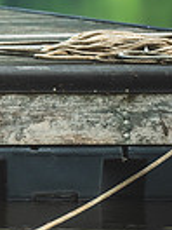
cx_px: -303
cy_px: -65
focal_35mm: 595
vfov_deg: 3.3
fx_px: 3942
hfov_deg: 2.5
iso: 250
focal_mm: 140
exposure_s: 1/800
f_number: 2.8
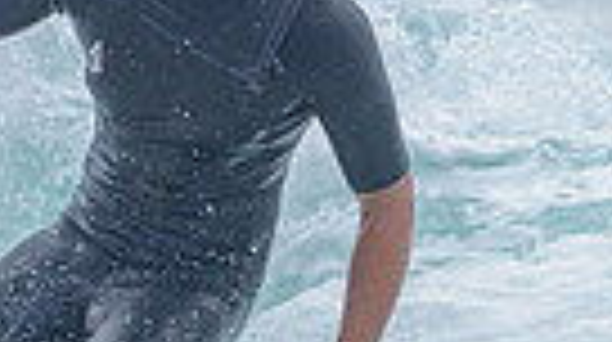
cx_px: 107
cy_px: 415
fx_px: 44427
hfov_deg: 0.8
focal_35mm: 2742
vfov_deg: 0.4
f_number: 5.6
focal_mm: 500
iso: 200
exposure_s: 1/2000
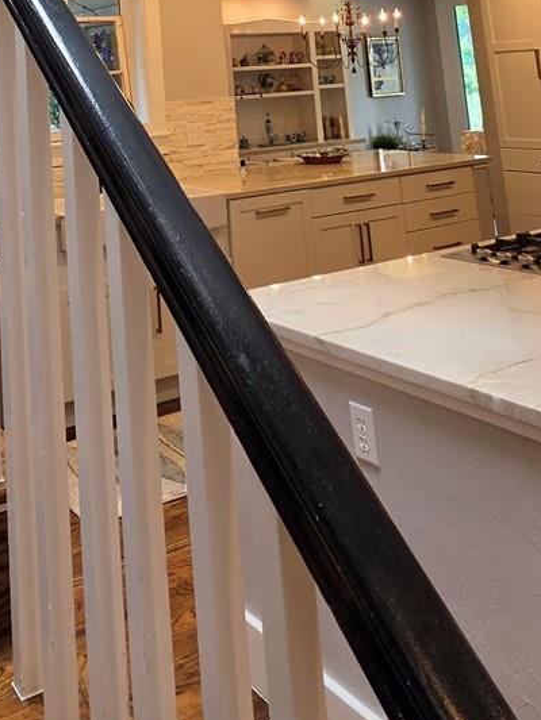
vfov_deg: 39.3
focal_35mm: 39
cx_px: 111
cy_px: -72
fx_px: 812
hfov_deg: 35.7
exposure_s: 1/120
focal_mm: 2.2
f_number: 1.9
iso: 50
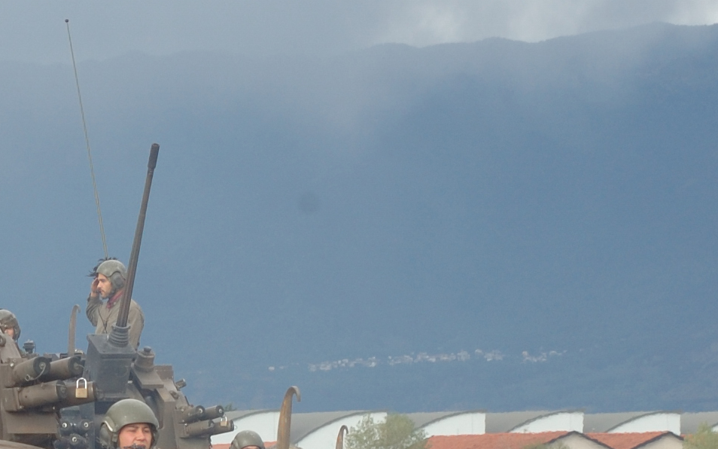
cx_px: -124
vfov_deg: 3.9
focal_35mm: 337
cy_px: 448
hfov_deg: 6.2
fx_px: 6594
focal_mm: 70
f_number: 9
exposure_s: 1/125
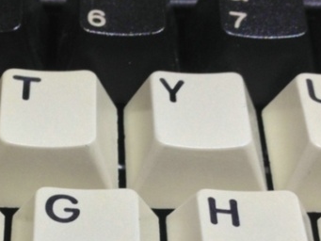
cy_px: 273
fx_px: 918
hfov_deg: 19.7
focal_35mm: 99
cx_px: 90
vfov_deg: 14.6
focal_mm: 4.13
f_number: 2.4
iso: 64
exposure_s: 1/40
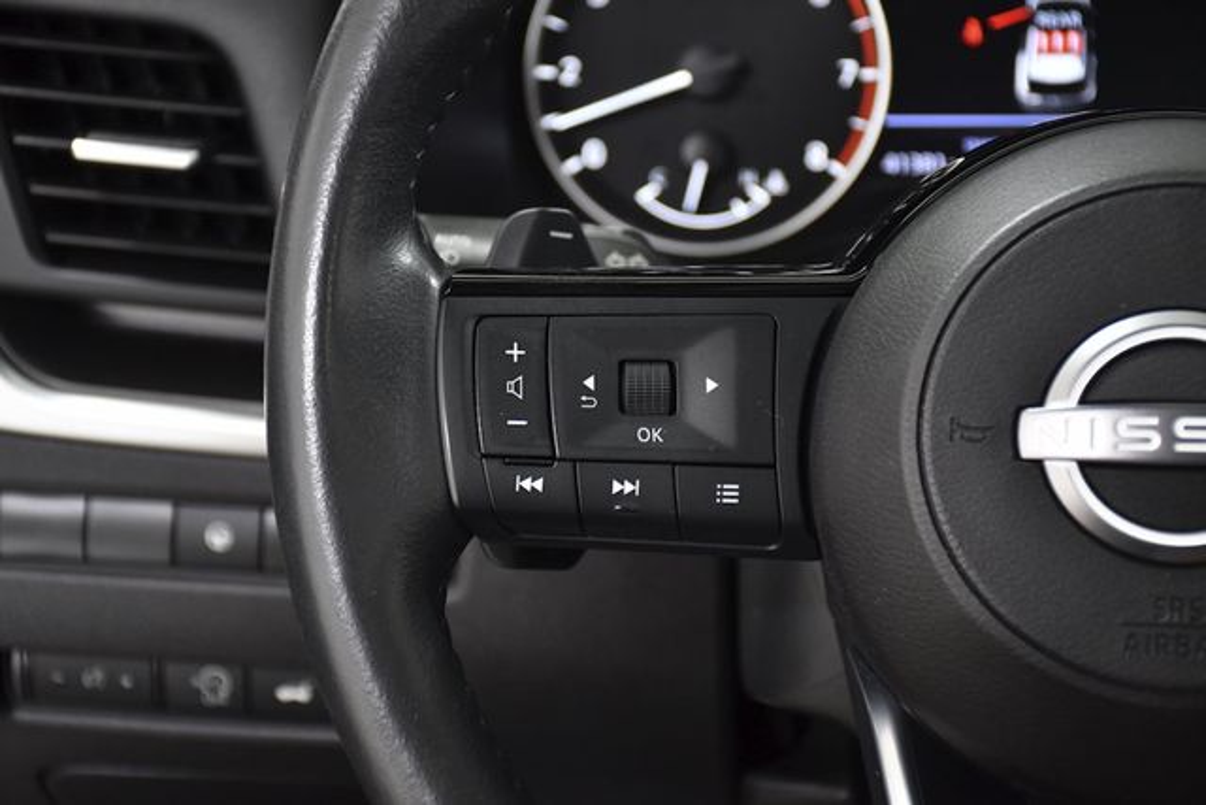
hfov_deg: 22.6
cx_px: 603
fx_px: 3015
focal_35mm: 90
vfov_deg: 15.2
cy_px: 402
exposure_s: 1/100
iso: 1250
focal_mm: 60
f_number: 5
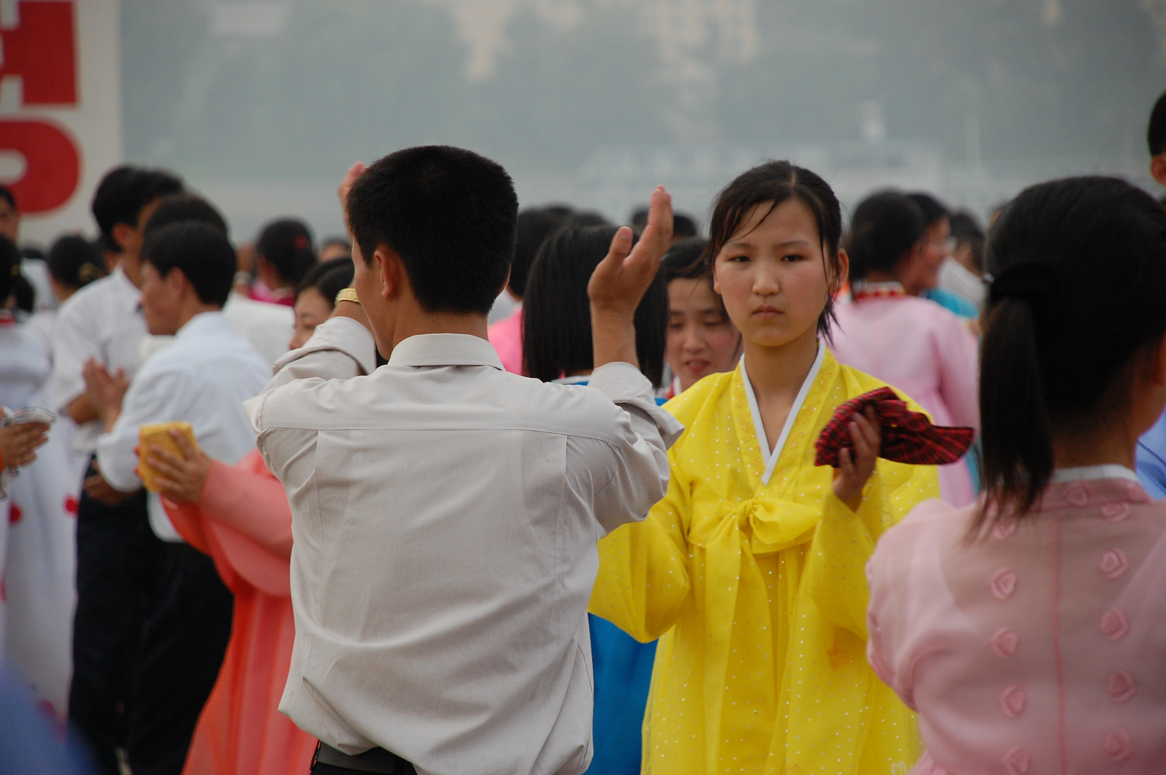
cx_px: 583
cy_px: 388
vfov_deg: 6.8
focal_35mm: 202
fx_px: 6553
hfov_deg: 10.2
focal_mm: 135
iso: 640
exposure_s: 1/500
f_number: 5.6
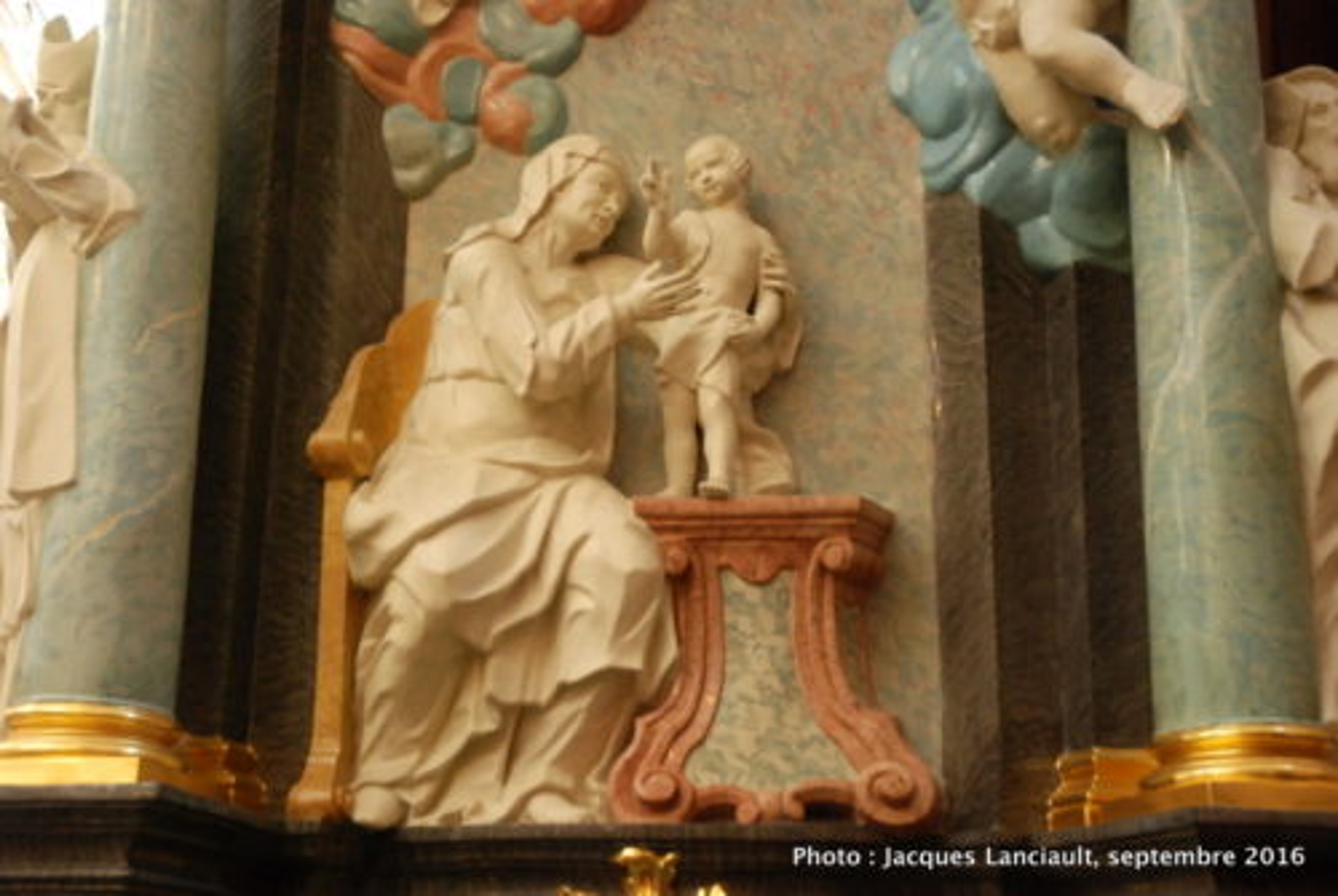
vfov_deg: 26.6
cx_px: 669
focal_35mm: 51
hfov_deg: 38.8
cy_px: 448
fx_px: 1898
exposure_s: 1/13
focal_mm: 34
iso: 1000
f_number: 4.2
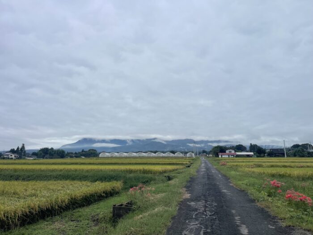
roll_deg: -1.0
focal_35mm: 25
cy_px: 118
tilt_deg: +9.8
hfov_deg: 69.4
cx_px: 156
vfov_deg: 54.9
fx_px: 226
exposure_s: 1/2924
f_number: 1.6
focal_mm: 5.1
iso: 32
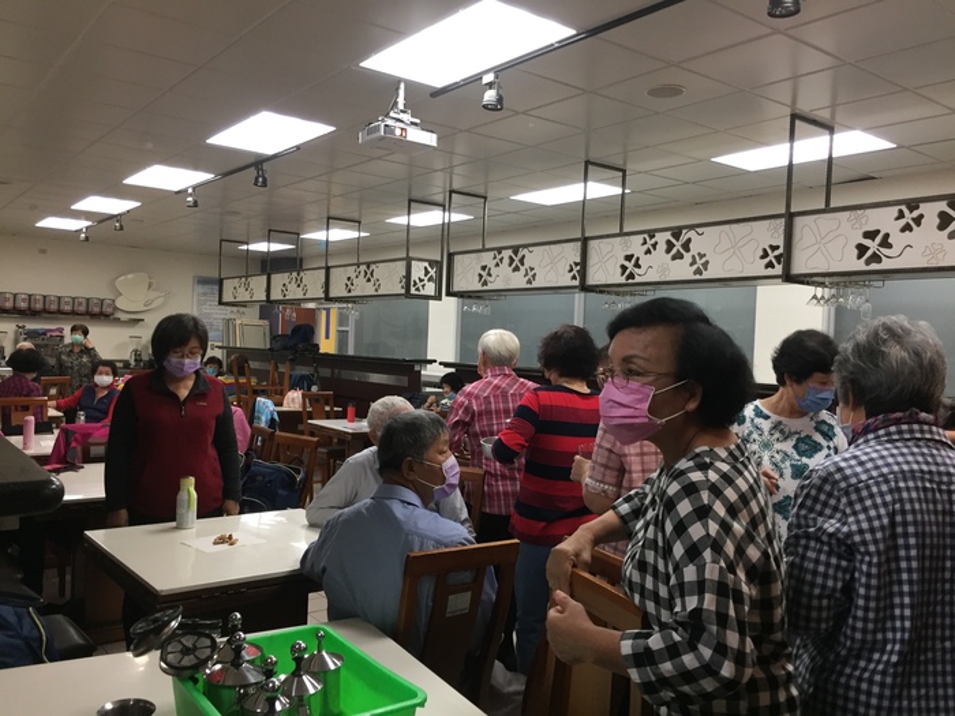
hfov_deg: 61.7
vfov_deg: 48.2
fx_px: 800
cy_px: 358
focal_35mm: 29
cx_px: 478
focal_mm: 4.15
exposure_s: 1/30
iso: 100
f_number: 2.2
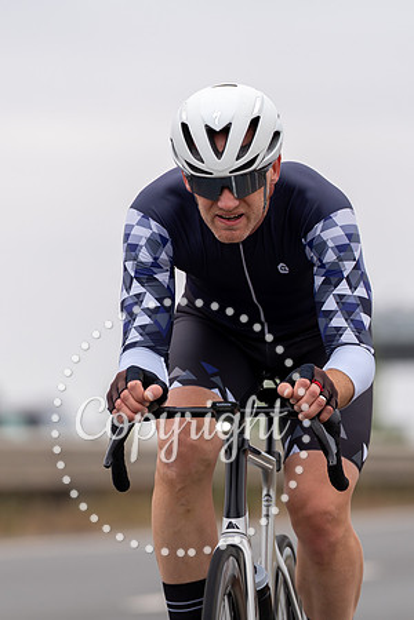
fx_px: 7890
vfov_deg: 4.5
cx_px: 271
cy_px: 425
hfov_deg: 3.0
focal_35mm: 457
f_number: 3.2
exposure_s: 1/800
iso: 100
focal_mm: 200
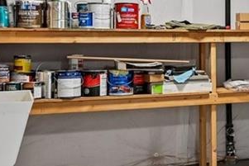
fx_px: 588
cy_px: 44
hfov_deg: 19.2
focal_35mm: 85
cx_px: 425
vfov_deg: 16.0
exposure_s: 1/3.33
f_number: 11
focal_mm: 16
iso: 400
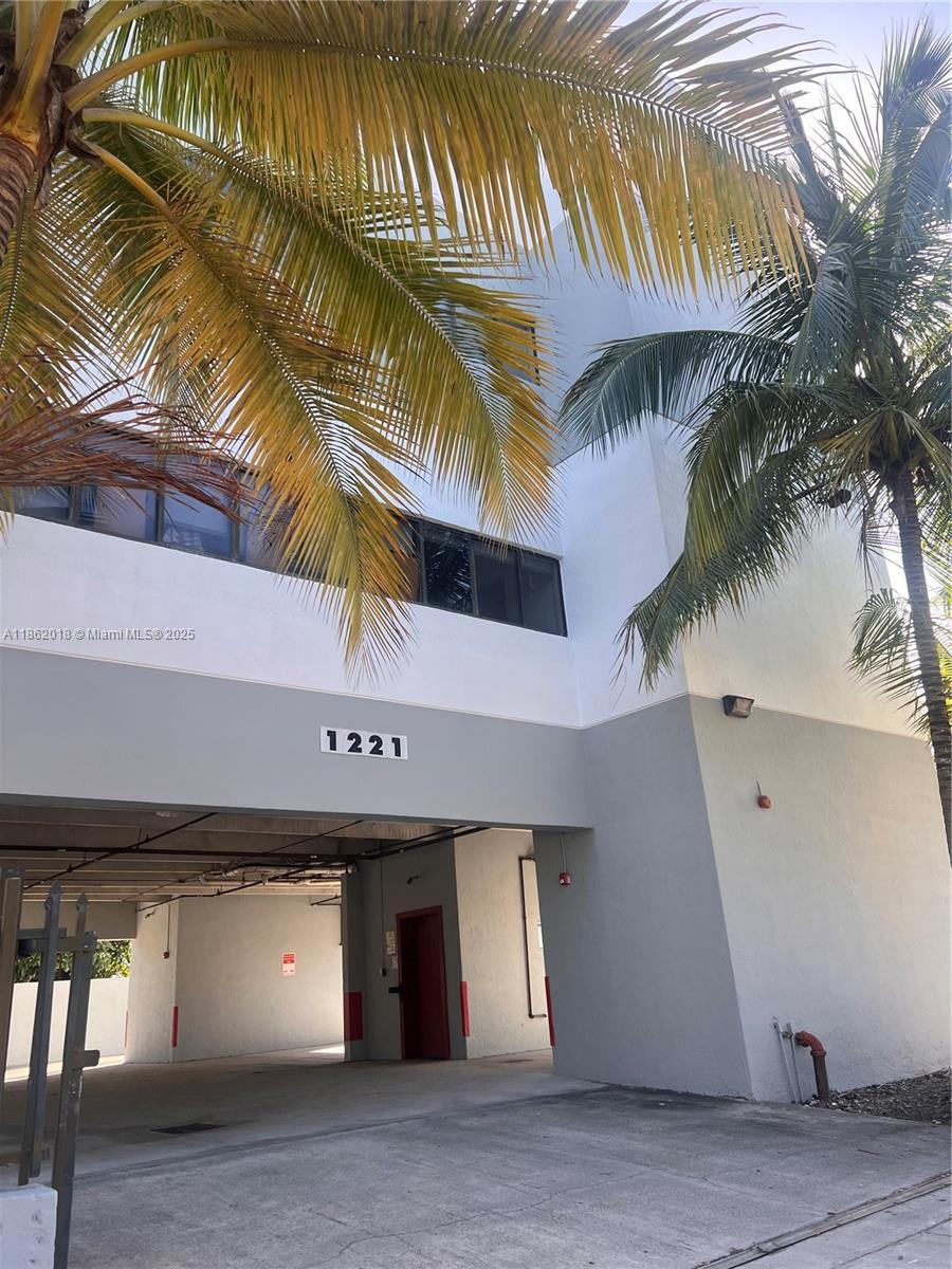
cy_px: 634
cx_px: 476
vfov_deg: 67.3
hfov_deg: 53.1
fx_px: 953
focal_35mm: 26
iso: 50
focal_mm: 5.7
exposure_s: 1/753
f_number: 1.5
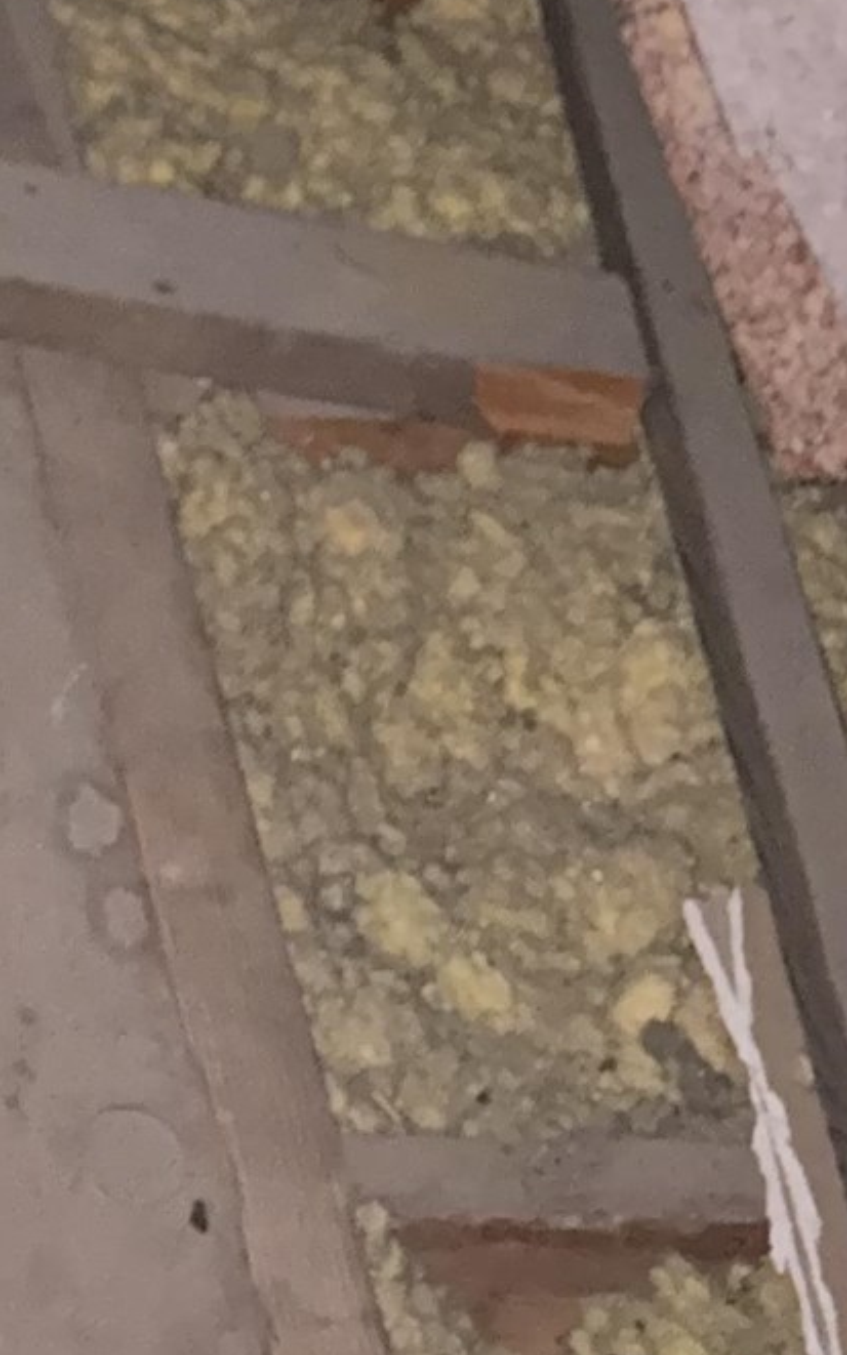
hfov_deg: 12.1
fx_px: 3546
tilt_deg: -22.0
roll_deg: +0.8
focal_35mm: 96
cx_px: -857
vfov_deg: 18.0
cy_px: -949
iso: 400
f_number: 1.6
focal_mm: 5.96
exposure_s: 1/4
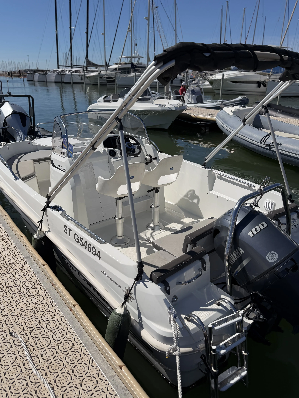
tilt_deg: -23.7
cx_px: 148
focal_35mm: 26
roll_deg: -1.0
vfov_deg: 67.2
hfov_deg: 53.1
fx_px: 299
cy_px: 211
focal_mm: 6.76
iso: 80
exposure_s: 1/17544
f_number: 1.78
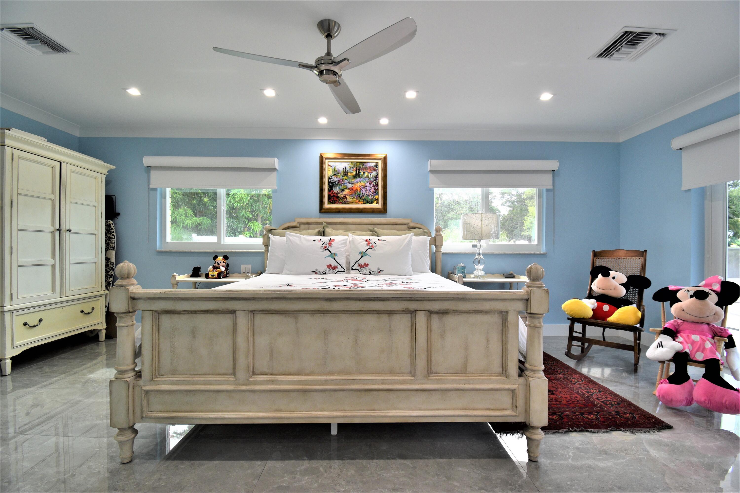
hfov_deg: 100.4
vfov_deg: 77.3
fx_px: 308
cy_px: 246
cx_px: 370
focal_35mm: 15
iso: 400
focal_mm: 10
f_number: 7.1
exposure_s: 1/40
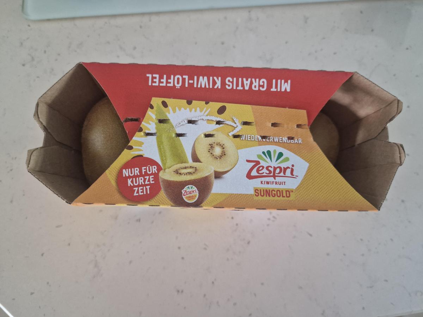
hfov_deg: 73.9
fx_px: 281
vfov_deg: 58.9
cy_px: 158
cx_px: 212
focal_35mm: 23
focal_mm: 6.4
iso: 640
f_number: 1.8
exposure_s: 1/30
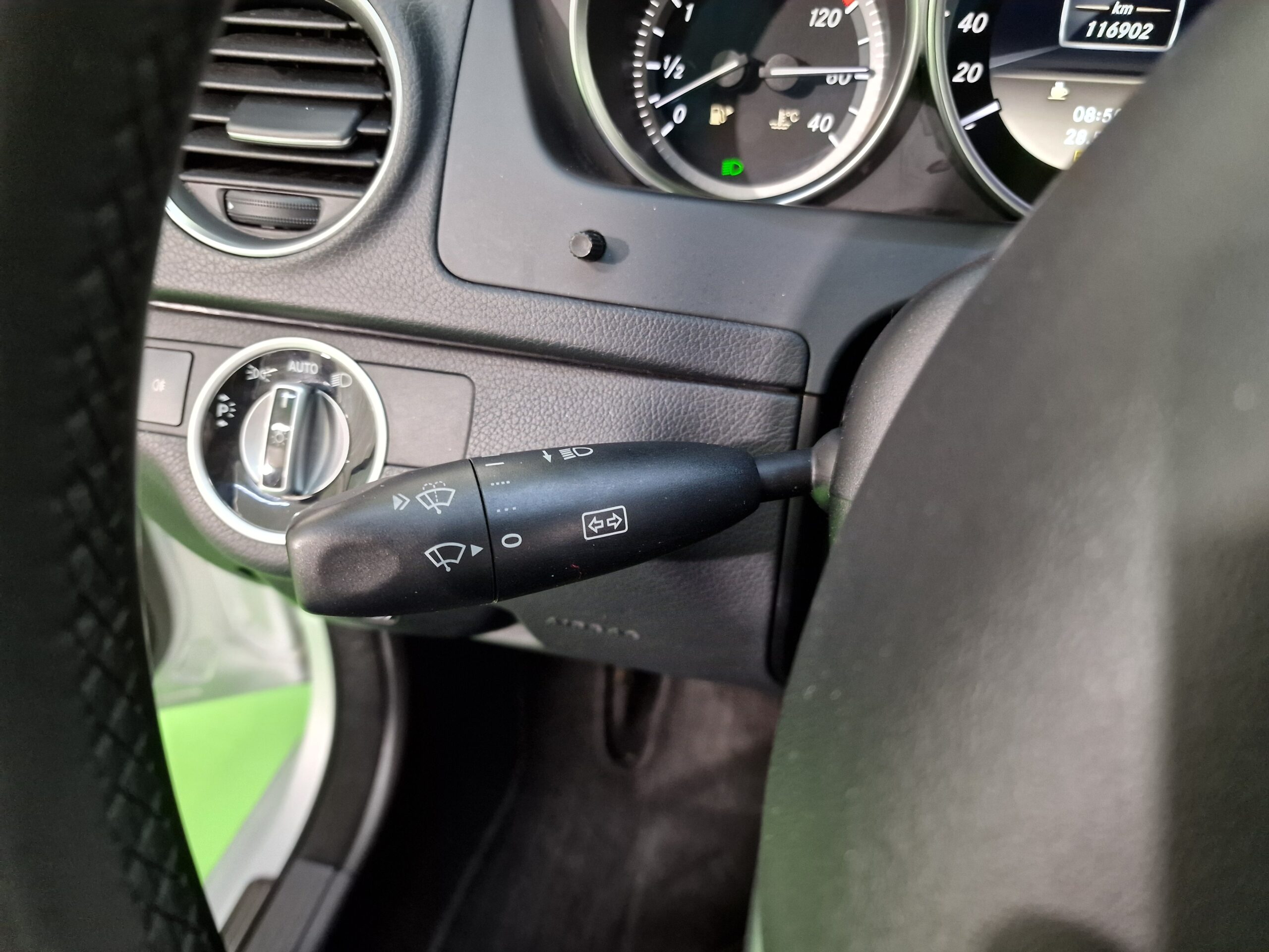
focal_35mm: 23
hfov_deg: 73.9
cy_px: 476
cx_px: 634
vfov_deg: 58.9
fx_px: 843
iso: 500
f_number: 1.8
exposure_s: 1/33
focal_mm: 6.4
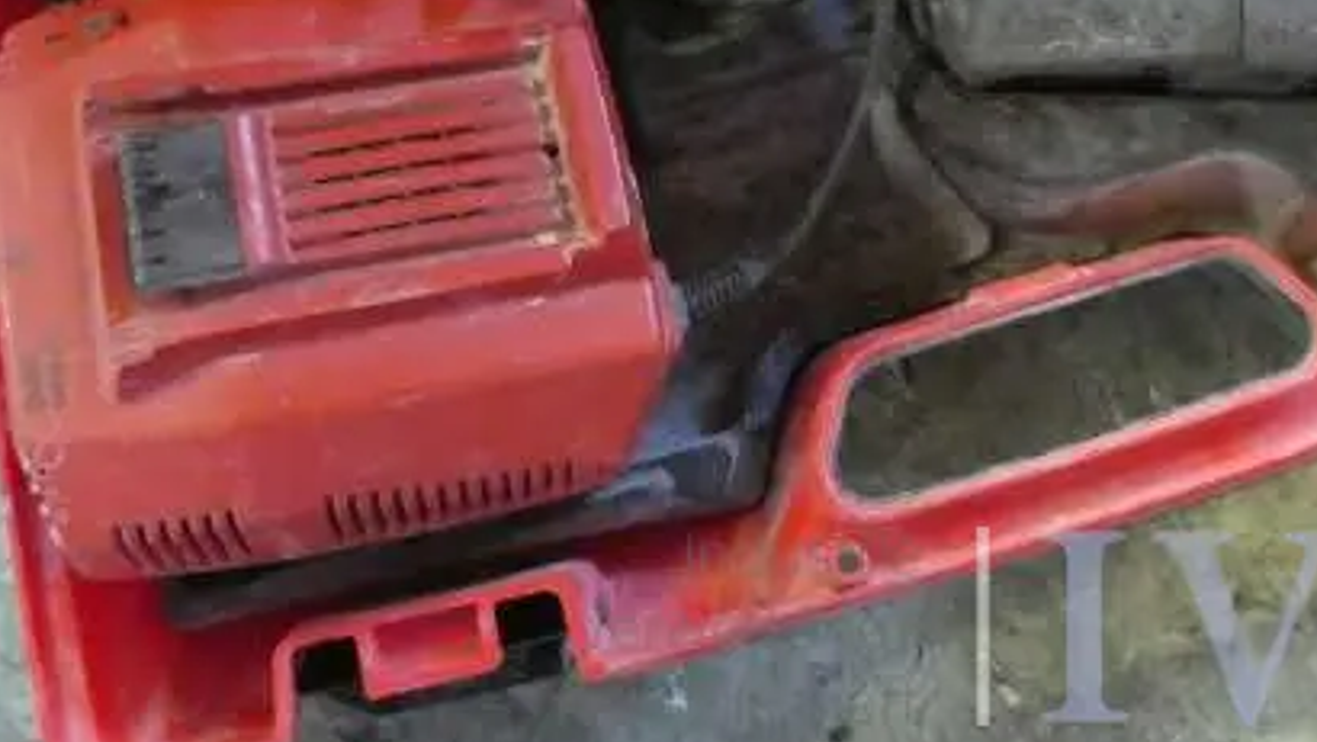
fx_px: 1782
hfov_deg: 40.5
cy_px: -45
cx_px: 765
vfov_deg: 22.4
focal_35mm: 51
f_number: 3.3
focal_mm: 4.3
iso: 1600
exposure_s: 1/25
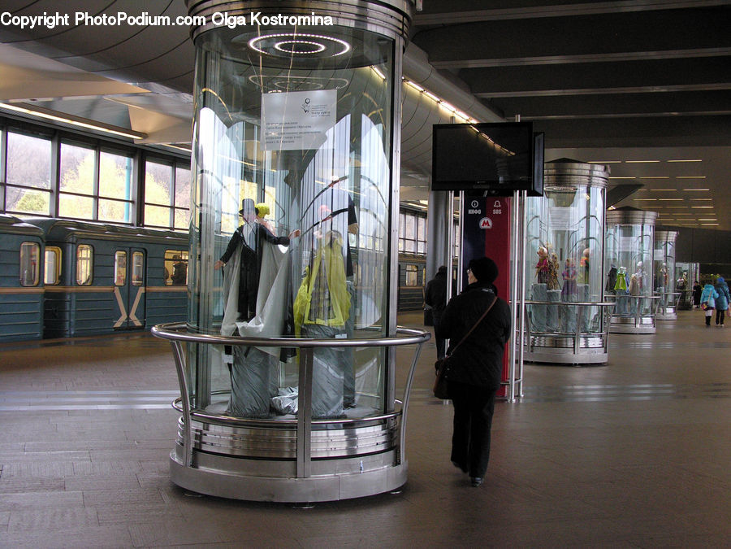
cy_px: 274
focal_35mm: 46
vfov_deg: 31.5
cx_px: 366
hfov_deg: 41.2
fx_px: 971
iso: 168
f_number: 3
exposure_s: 1/30
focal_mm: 11.8
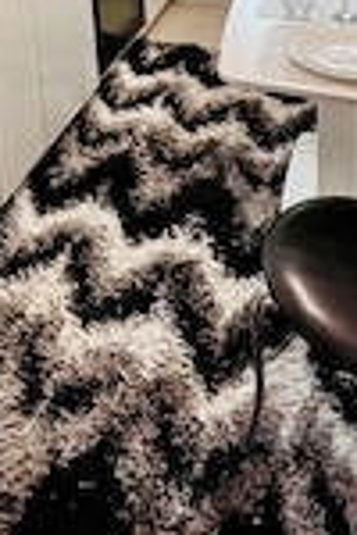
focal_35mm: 36
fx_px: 535
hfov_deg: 35.7
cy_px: -100
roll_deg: +4.3
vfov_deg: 39.3
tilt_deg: -12.2
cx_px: 71
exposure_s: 1/100
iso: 100
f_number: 1.8
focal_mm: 1.57
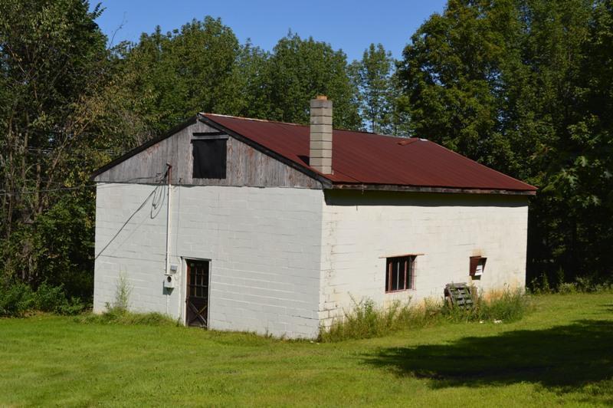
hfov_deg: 37.9
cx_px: 306
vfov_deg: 25.7
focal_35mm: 52
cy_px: 204
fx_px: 893
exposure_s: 1/320
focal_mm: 35
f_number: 9
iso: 100
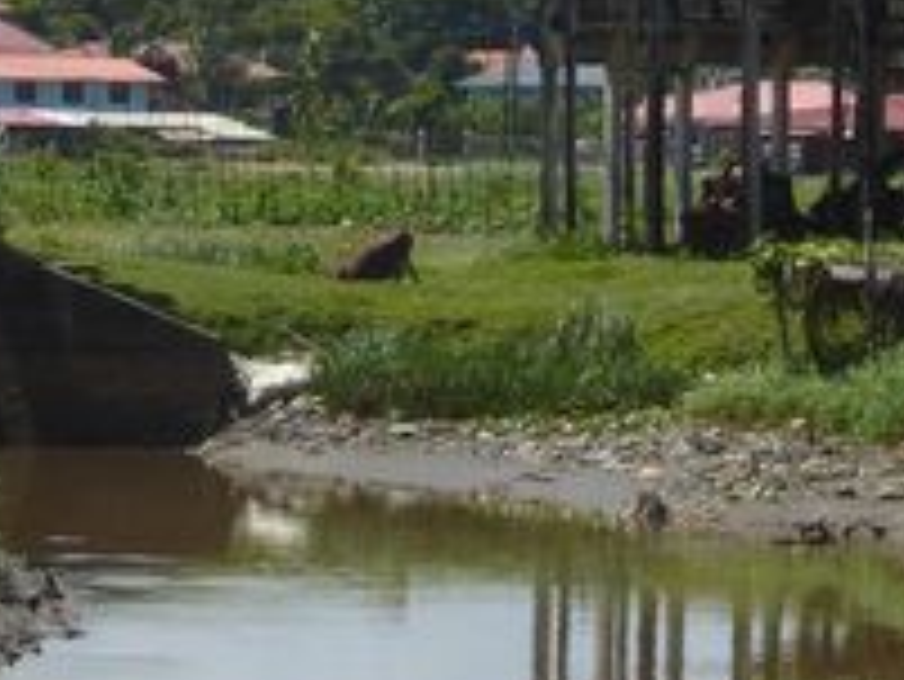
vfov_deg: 4.1
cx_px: 360
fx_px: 9459
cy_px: 874
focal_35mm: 362
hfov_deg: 5.5
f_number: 4.8
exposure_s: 1/500
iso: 80
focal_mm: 15
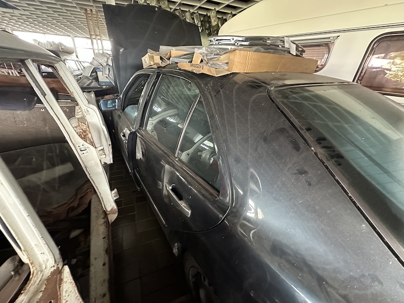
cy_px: 152
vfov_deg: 85.7
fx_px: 163
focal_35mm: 14
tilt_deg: -26.5
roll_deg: -3.1
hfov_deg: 102.1
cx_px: 202
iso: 1250
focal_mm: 2.22
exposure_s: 1/56
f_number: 2.2
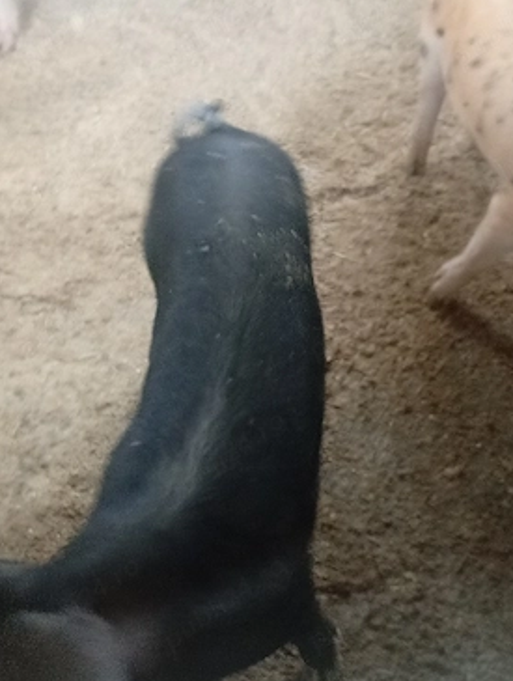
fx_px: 1182
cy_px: 334
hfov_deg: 24.5
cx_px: 261
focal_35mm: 60
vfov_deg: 32.1
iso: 547
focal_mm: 3.84
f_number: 1.8
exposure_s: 1/25
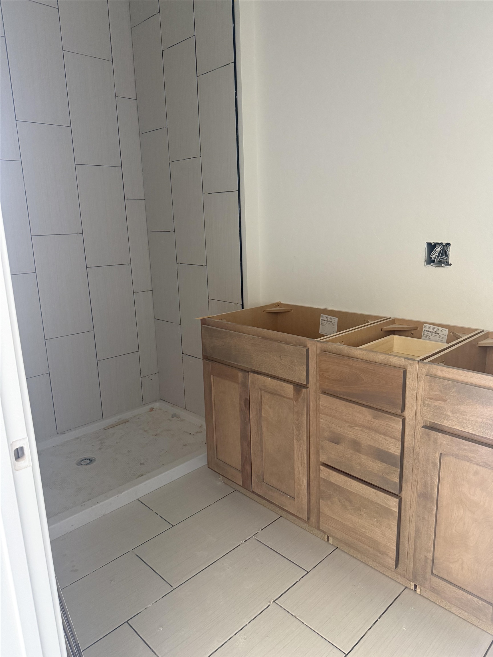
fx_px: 456
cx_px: 246
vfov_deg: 71.6
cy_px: 328
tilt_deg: -12.8
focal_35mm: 24
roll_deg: +2.6
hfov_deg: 56.8
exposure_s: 1/60
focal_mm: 6.76
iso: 400
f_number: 1.78
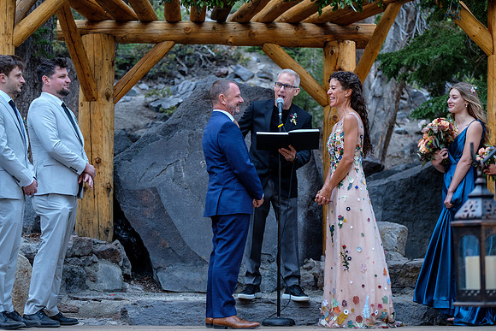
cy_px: 166
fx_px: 1158
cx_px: 248
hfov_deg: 24.2
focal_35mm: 84
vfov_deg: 16.3
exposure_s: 1/100
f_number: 2.8
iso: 640
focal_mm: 56.3
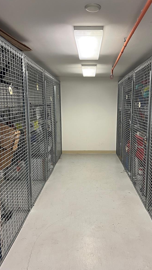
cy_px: 137
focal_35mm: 29
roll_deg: -0.4
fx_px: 208
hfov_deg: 40.1
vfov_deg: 66.1
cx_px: 87
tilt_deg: -8.1
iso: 100
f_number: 1.5
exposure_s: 1/60
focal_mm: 5.7
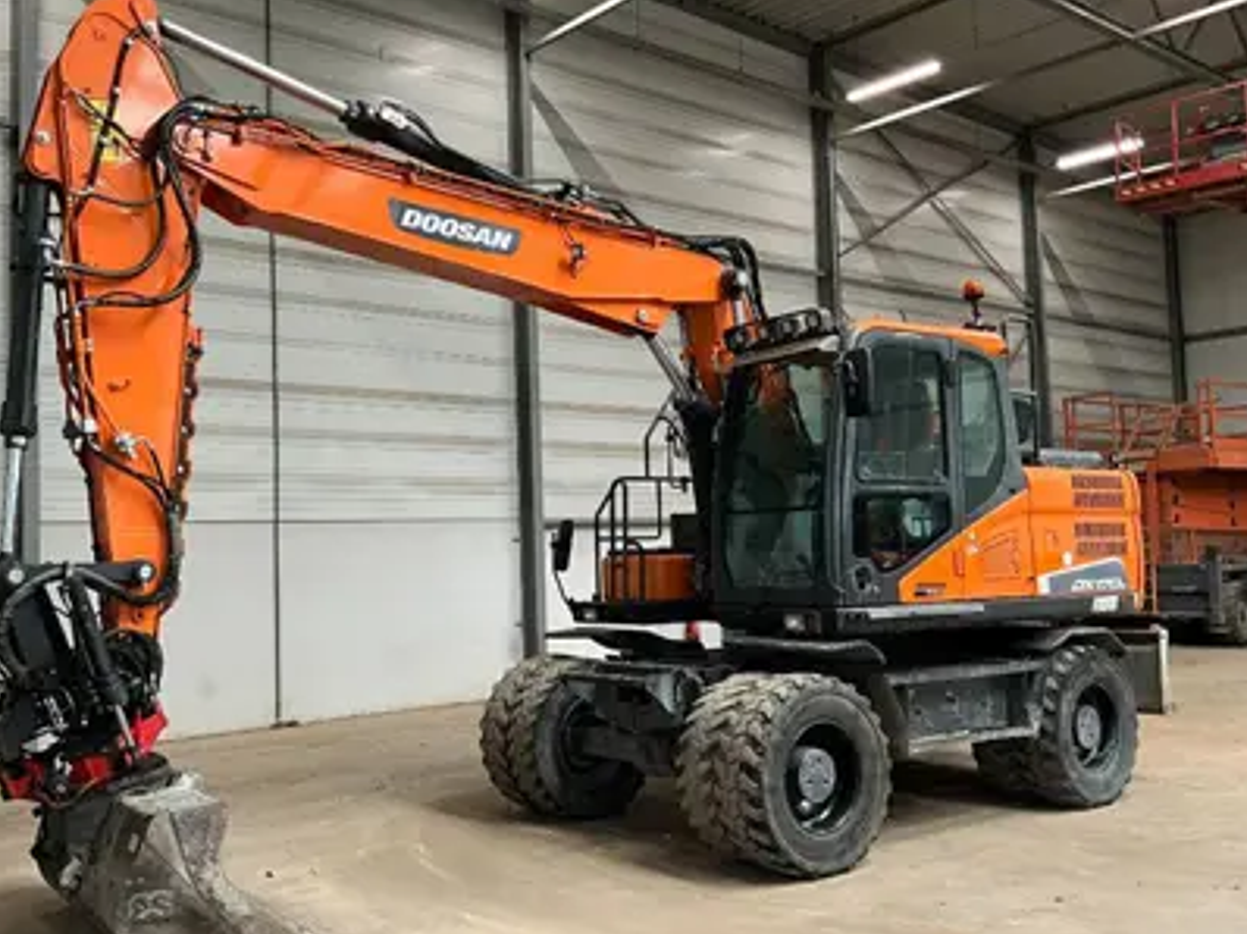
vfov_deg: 40.7
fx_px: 1260
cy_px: 476
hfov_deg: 52.5
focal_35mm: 35
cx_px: 545
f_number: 1.8
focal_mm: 3
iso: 80
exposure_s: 1/60
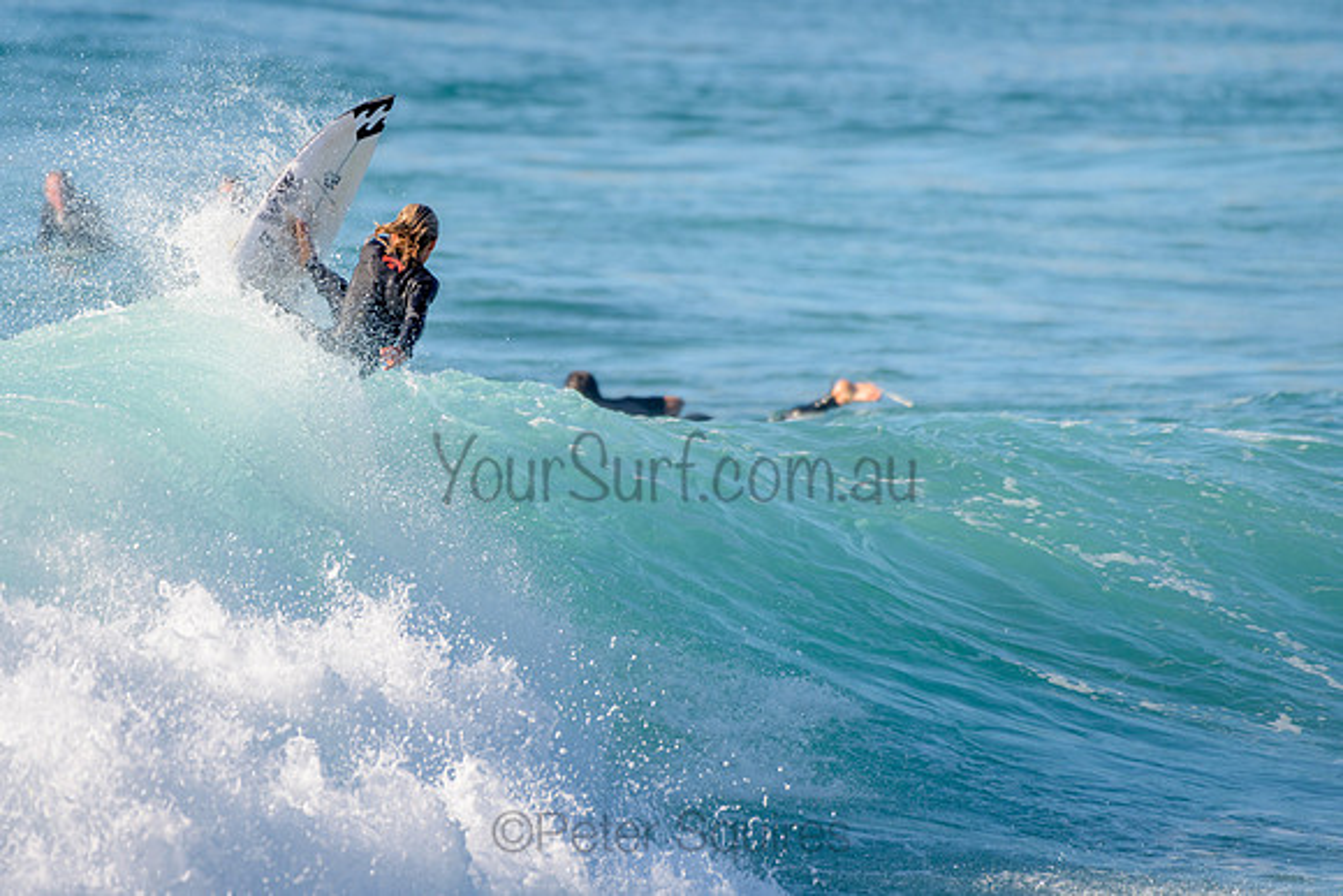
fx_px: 22845
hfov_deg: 3.4
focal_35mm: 612
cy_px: 370
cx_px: 521
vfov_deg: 2.2
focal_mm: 500
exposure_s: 1/2000
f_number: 5.6
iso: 450
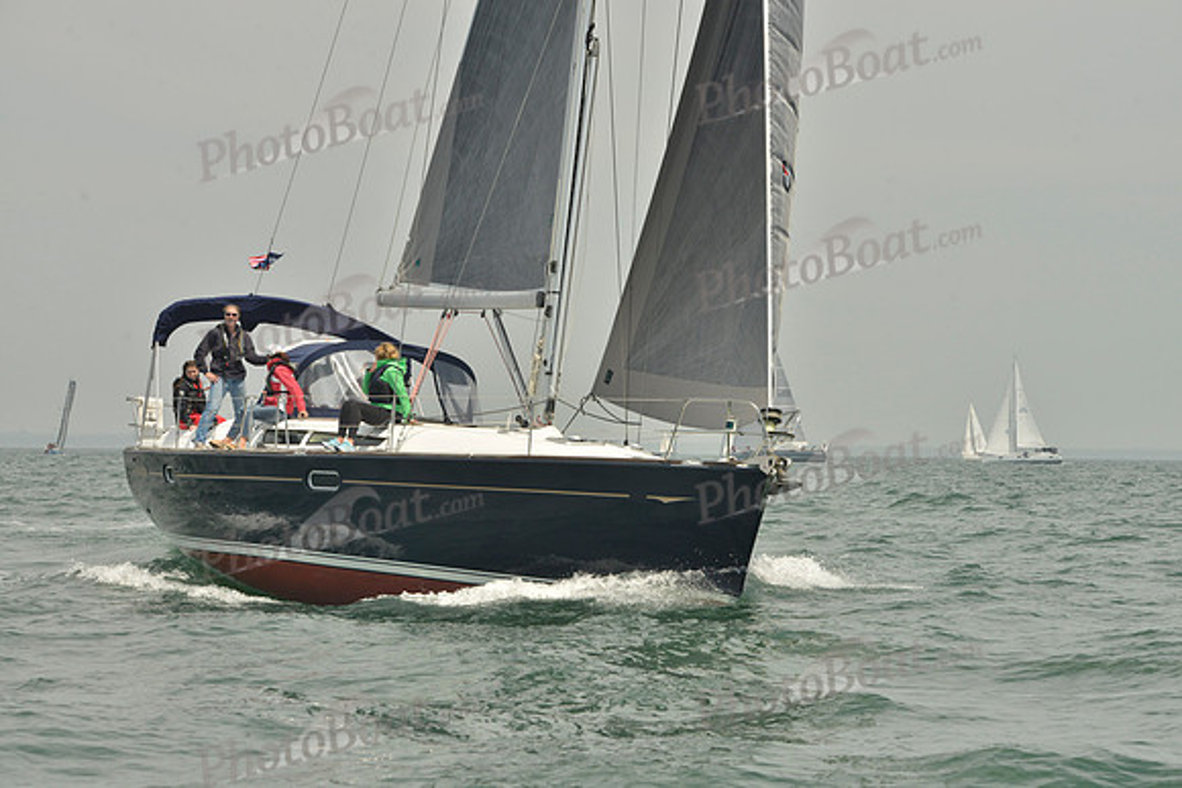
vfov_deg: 12.5
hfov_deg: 18.6
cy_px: 394
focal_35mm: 110
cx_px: 591
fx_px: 3612
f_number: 13
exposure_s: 1/1250
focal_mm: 110
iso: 560
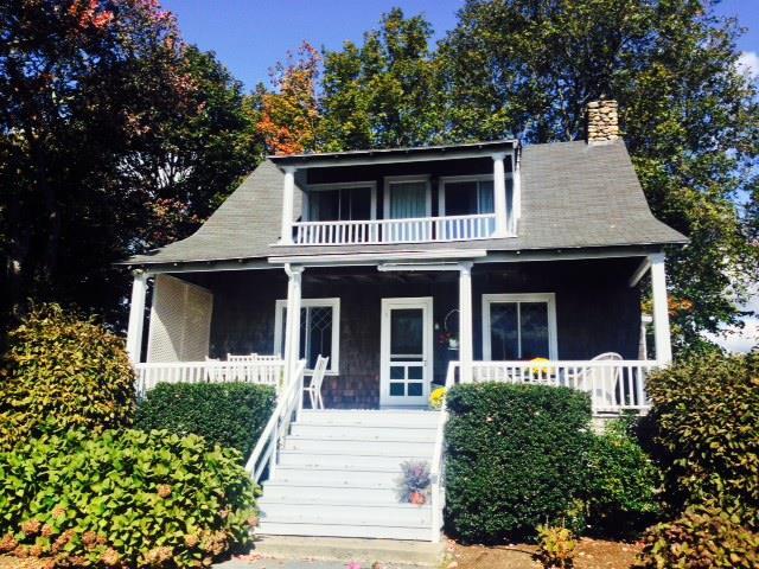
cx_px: 380
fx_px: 724
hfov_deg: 55.4
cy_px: 284
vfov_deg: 42.9
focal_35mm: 33
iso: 50
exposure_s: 1/2584
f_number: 2.4
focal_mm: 4.12
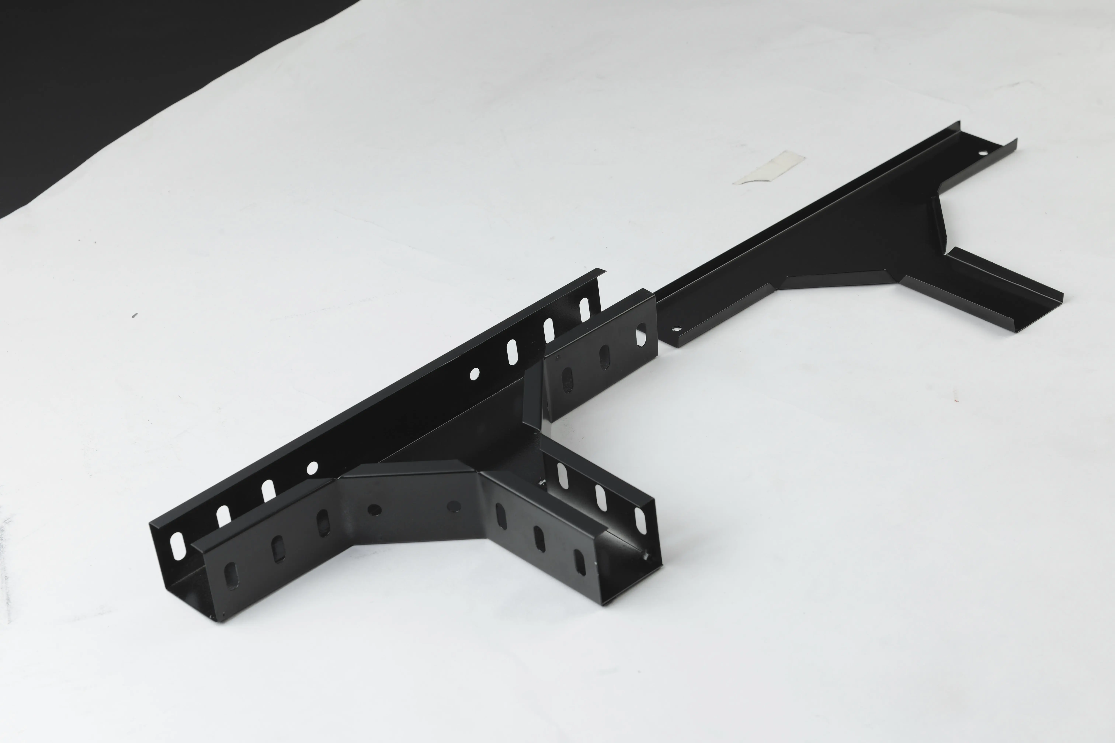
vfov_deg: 19.5
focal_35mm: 70
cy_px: 372
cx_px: 558
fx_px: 2168
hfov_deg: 28.8
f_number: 11
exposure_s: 1/125
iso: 100
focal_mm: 70
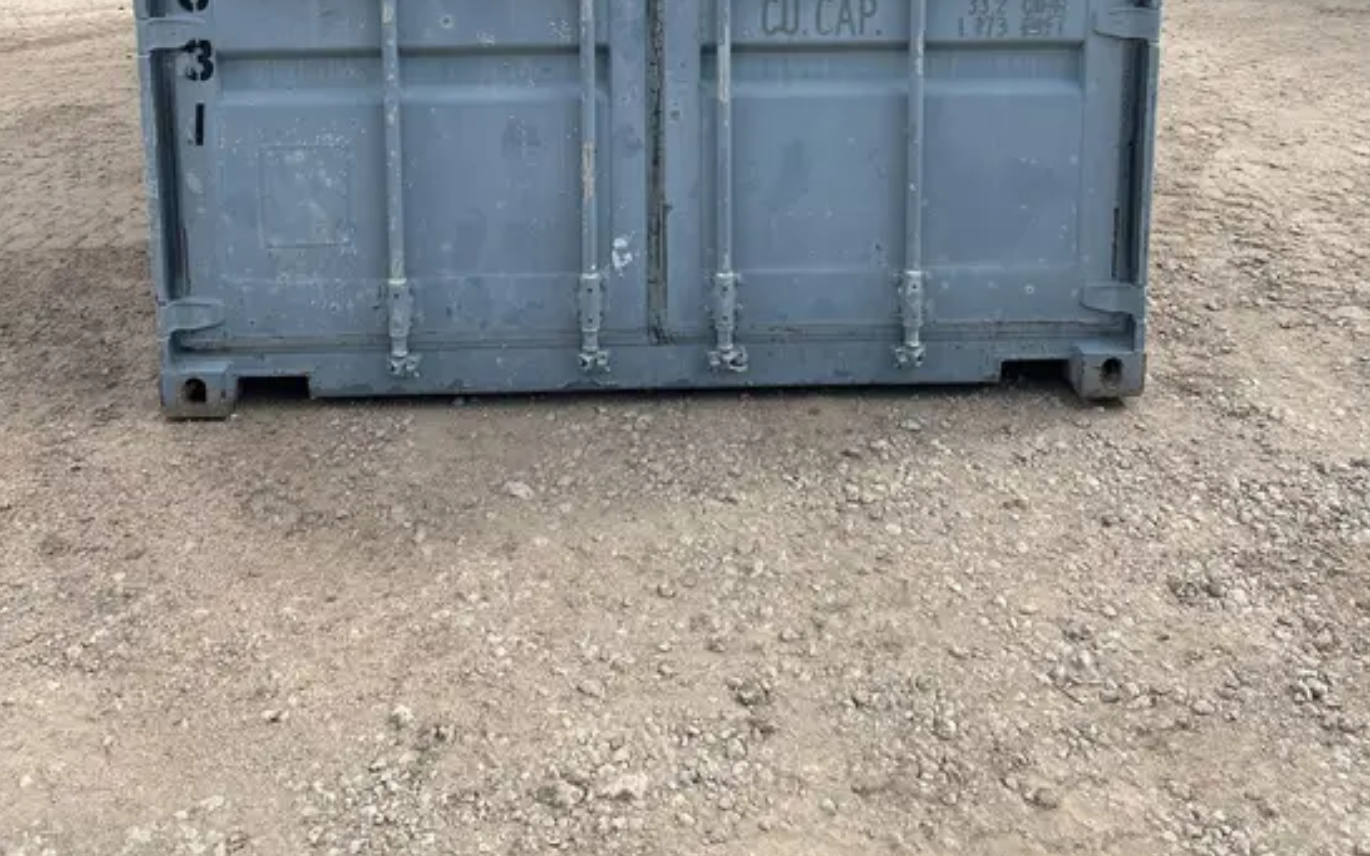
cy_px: -36
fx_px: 1381
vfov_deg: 31.3
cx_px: 685
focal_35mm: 37
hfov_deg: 52.8
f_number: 1.5
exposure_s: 1/1377
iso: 50
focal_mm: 5.7
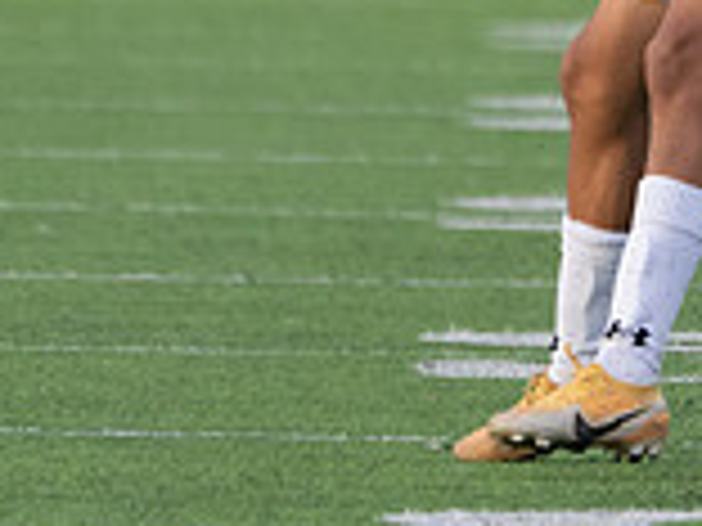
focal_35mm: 2069
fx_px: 41959
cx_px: 1132
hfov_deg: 1.0
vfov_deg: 0.7
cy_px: -461
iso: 1600
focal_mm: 400
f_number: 5.6
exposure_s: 1/1250
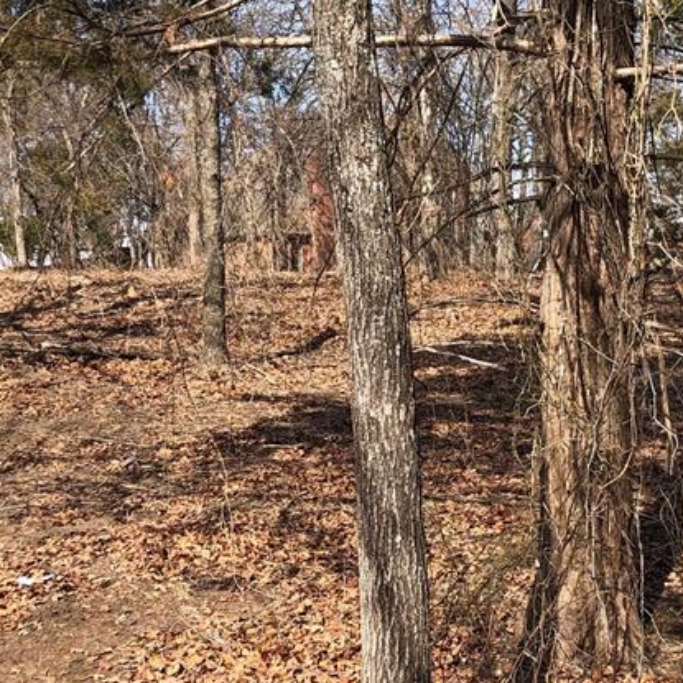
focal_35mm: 61
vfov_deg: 28.0
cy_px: 436
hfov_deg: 28.0
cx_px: 434
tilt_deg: -3.9
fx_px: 1362
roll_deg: +1.2
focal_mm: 3.99
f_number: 1.8
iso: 20
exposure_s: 1/810
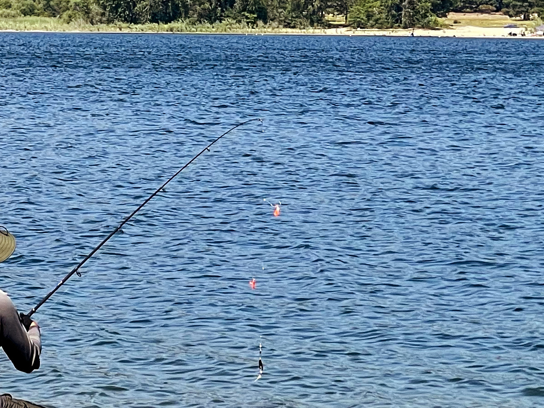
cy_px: -67
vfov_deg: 6.8
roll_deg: -0.7
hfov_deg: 9.0
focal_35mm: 217
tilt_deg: +1.9
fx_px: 3411
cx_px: -100
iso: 20
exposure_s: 1/704
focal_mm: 7.5
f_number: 2.2
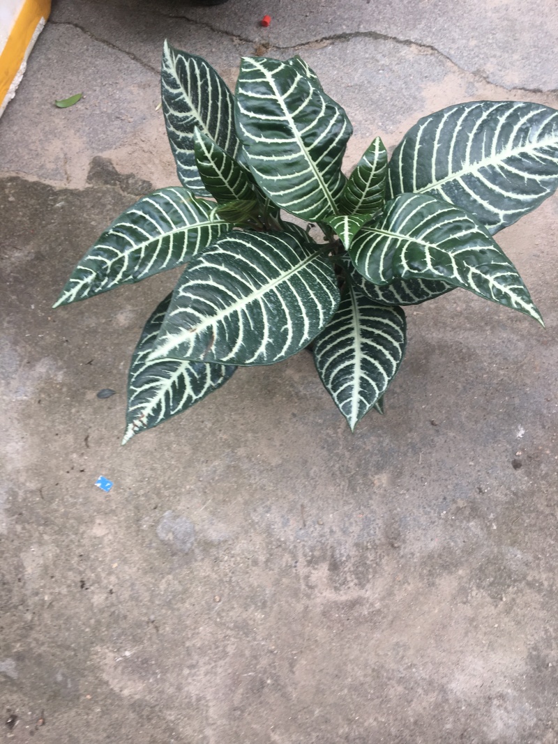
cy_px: 372
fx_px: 623
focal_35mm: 29
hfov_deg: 48.2
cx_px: 279
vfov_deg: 61.7
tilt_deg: -68.3
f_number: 2.2
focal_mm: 4.15
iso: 25
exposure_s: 1/120
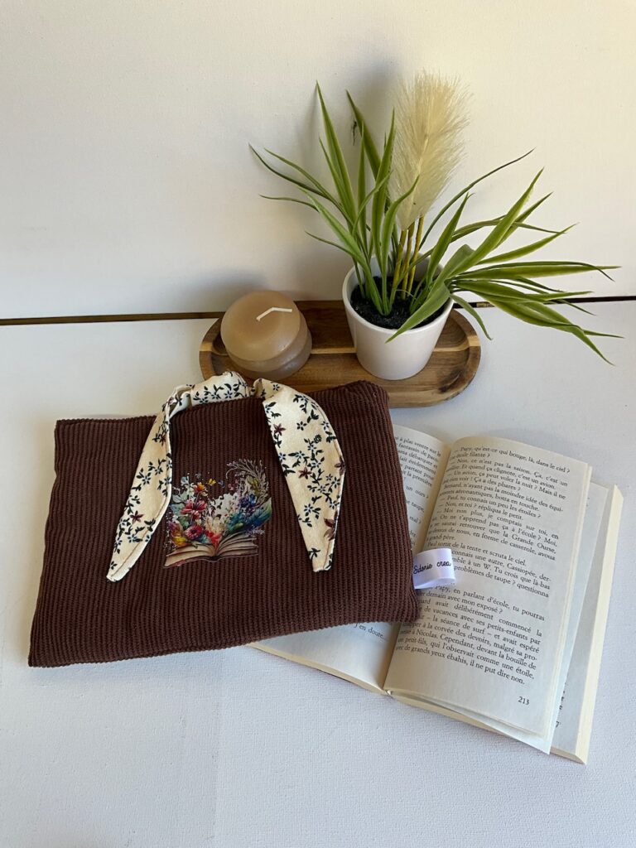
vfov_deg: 61.7
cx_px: 318
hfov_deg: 48.2
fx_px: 710
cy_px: 424
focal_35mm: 29
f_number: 1.8
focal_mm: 3
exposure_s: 1/100
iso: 20
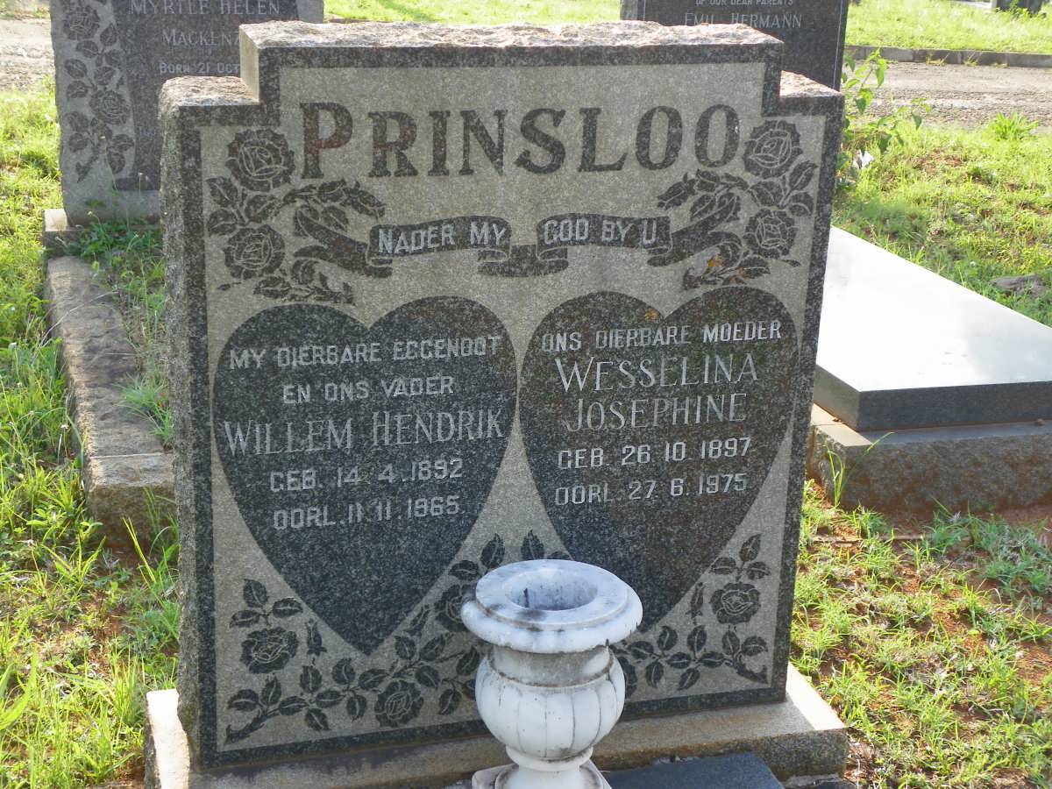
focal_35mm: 58
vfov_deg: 25.2
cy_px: 394
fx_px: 1763
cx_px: 526
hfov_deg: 33.2
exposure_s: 1/80
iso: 64
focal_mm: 10.3
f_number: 3.5
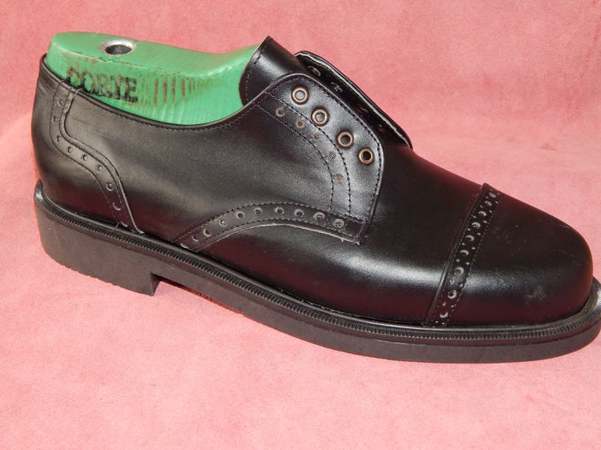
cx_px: 300
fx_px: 1059
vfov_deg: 24.0
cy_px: 225
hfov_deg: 31.7
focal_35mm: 61
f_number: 4
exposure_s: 1/30
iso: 200
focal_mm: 10.9
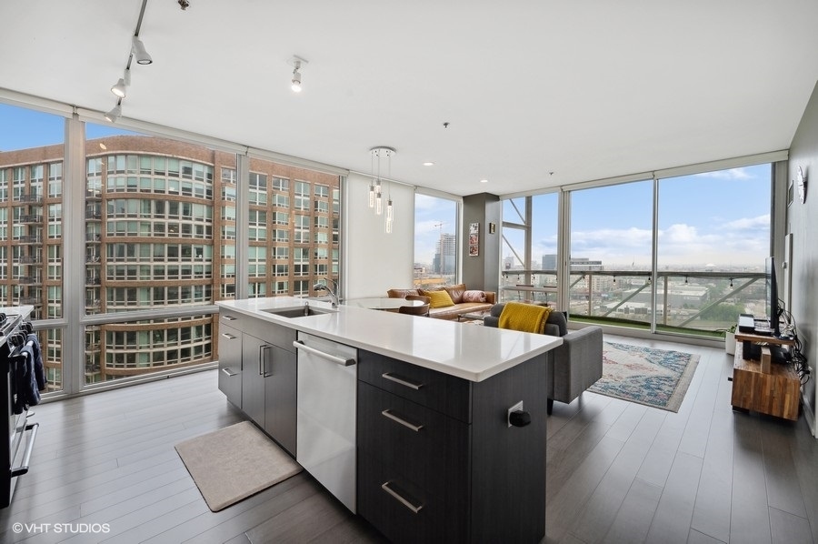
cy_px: 272
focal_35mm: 14
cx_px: 409
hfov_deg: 104.3
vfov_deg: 81.1
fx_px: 318
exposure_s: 1/80
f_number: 8
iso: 400
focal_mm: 14
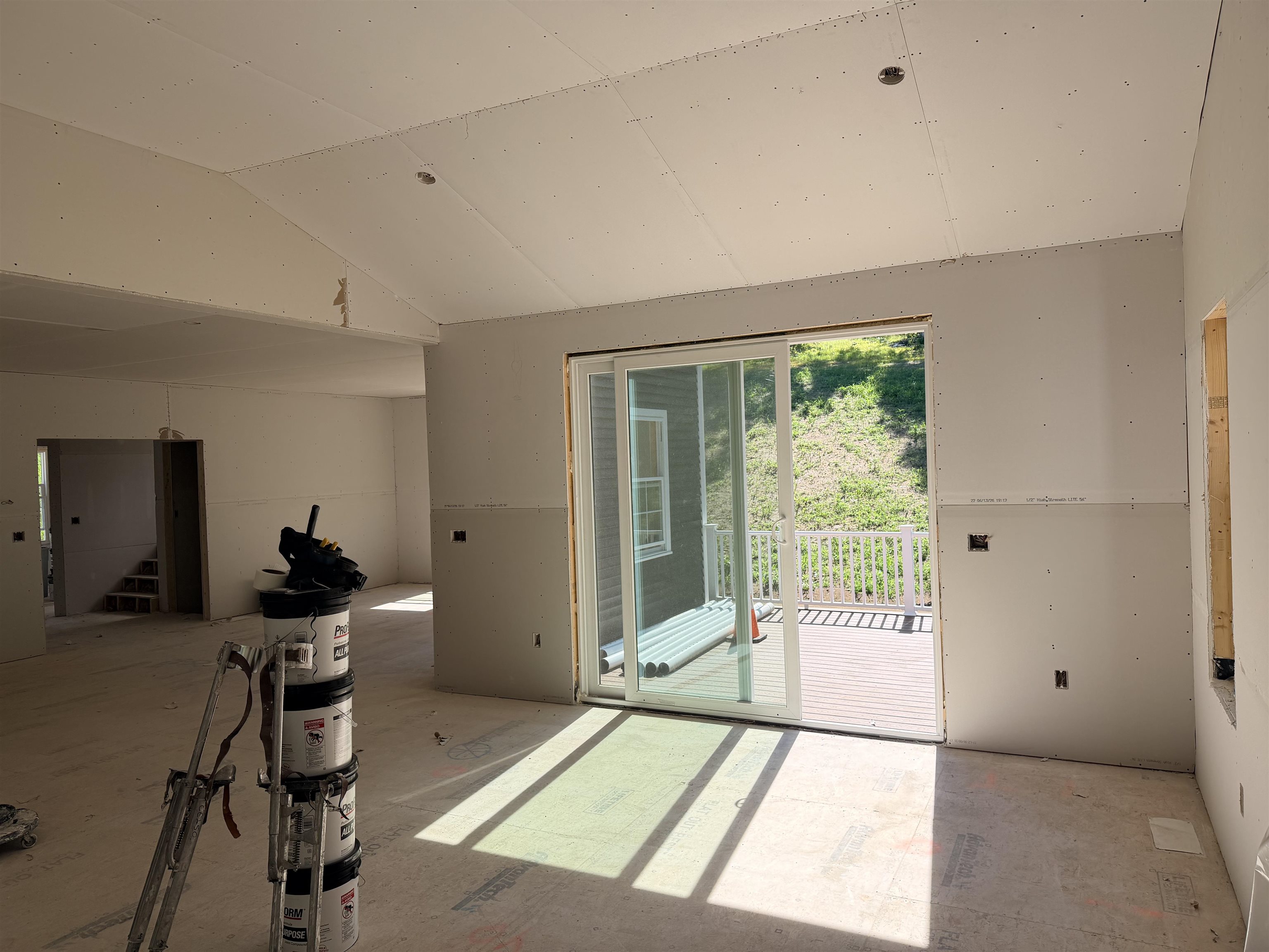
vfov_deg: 56.8
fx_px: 880
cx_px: 634
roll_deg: +1.1
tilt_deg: -1.9
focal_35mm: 24
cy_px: 476
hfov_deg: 71.6
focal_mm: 6.76
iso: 100
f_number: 1.78
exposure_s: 1/1689
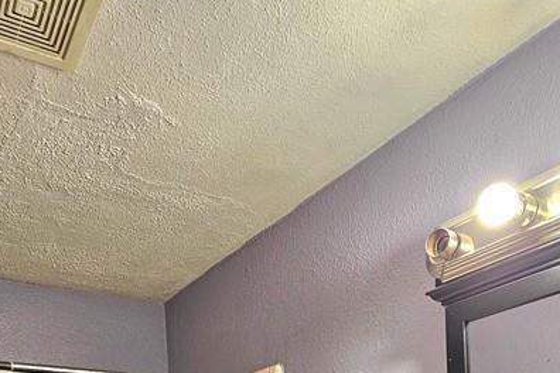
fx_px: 544
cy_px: 531
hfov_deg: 54.0
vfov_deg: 28.1
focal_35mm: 35
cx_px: 221
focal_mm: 2.2
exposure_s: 1/60.2
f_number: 2.2
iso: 200
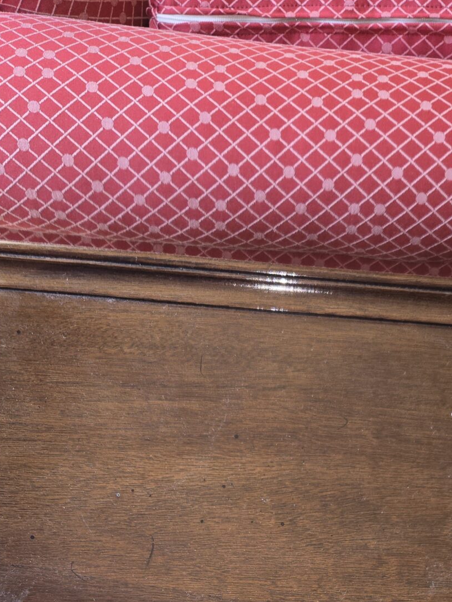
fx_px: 940
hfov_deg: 26.8
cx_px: 328
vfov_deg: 31.8
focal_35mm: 54
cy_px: 647
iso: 50
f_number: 1.8
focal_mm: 5.4
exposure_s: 1/60
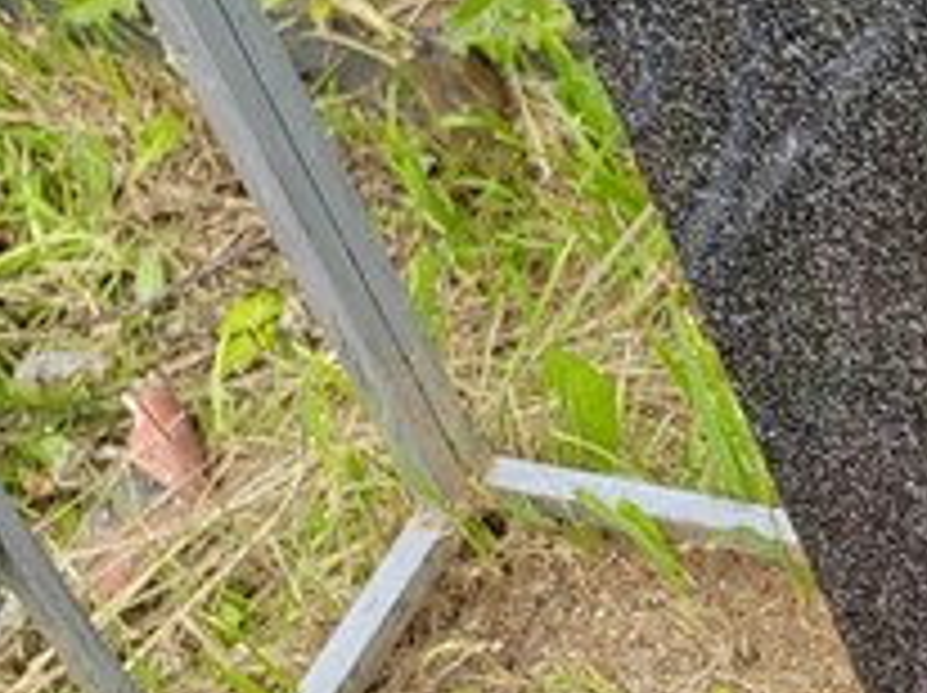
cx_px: 1724
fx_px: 2809
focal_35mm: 105
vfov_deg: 14.1
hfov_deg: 15.7
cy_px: 441
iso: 100
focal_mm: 5.52
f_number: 1.9
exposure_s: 1/460
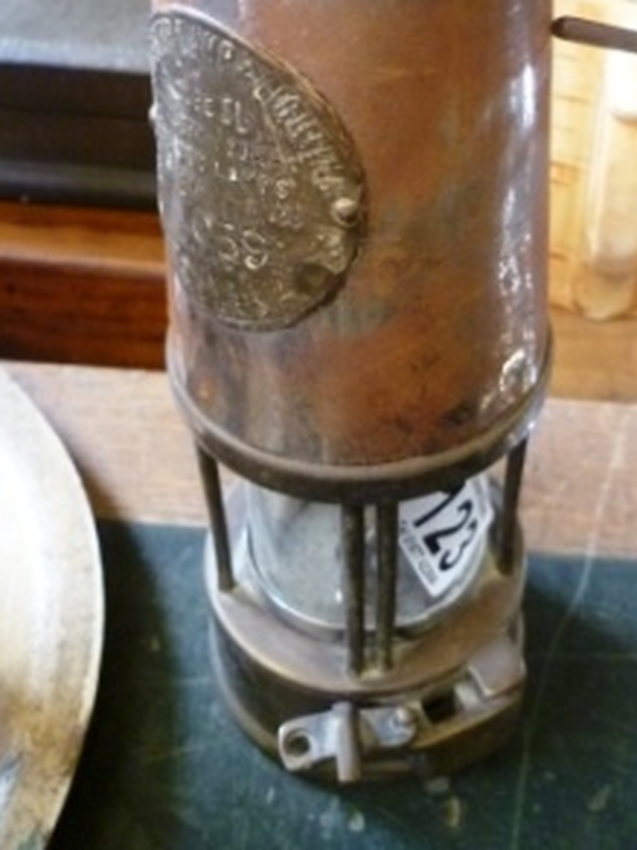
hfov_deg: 33.4
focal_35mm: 43
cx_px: 401
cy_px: 221
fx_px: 1055
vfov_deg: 42.6
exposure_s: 1/25
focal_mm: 5
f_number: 2.8
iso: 400
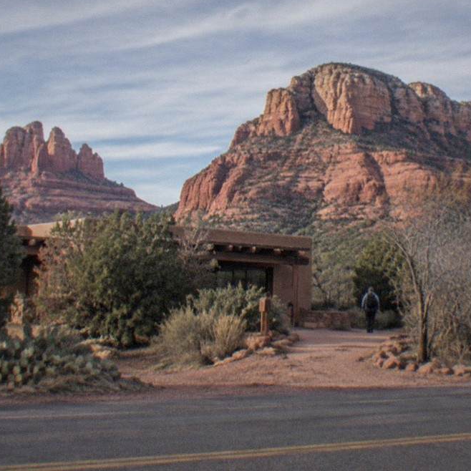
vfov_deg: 27.7
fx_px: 954
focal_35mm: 62
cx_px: 248
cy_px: 234
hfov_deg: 27.7
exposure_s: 1/1600
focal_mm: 48
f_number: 4
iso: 500
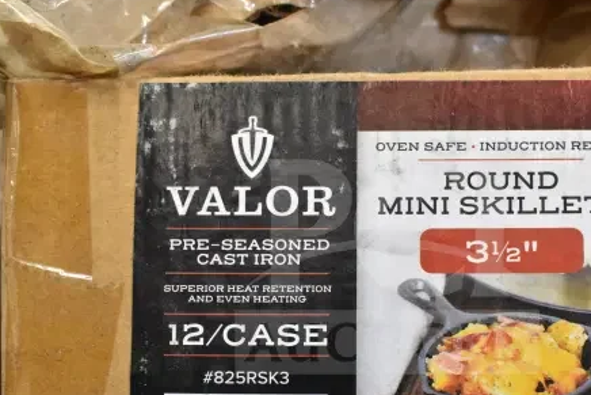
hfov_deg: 34.9
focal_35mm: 57
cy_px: 267
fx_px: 931
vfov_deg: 23.8
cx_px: 386
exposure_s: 1/200
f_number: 7.1
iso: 6400
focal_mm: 27
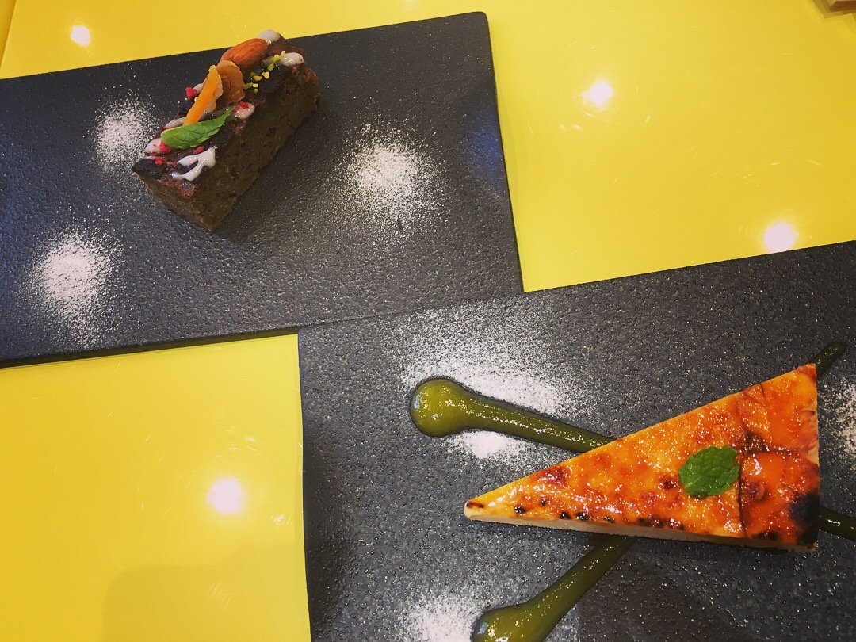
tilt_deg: -65.7
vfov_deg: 48.2
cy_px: 321
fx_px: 717
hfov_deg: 61.7
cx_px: 428
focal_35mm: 29
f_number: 2.2
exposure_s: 1/30
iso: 50
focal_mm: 4.15
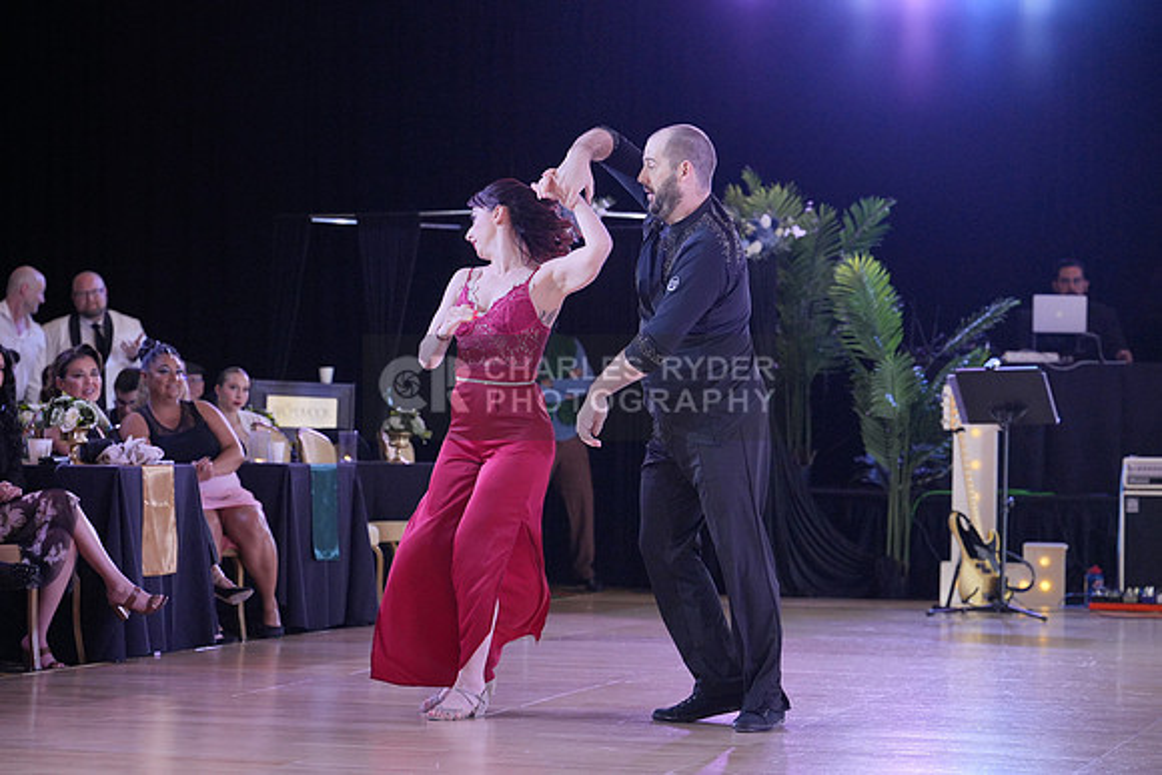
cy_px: 388
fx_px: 3228
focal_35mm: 100
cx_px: 581
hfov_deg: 20.4
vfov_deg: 13.7
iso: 2500
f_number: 4
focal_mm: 100
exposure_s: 1/500
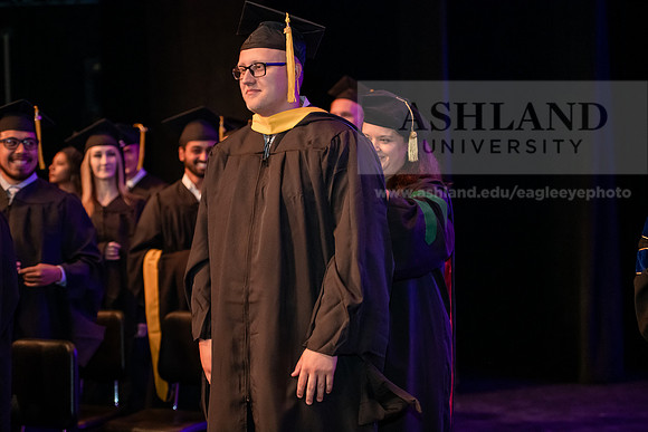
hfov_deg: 24.8
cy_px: 216
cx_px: 324
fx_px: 1476
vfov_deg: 16.7
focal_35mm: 82
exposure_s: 1/200
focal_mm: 82
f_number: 3.2
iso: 3200
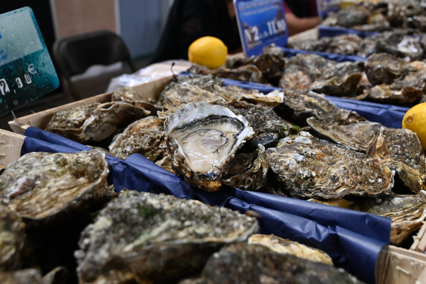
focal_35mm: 38
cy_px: 142
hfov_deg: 50.7
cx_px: 213
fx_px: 449
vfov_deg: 35.0
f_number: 7.1
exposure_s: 1/200
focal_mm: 38
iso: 3200
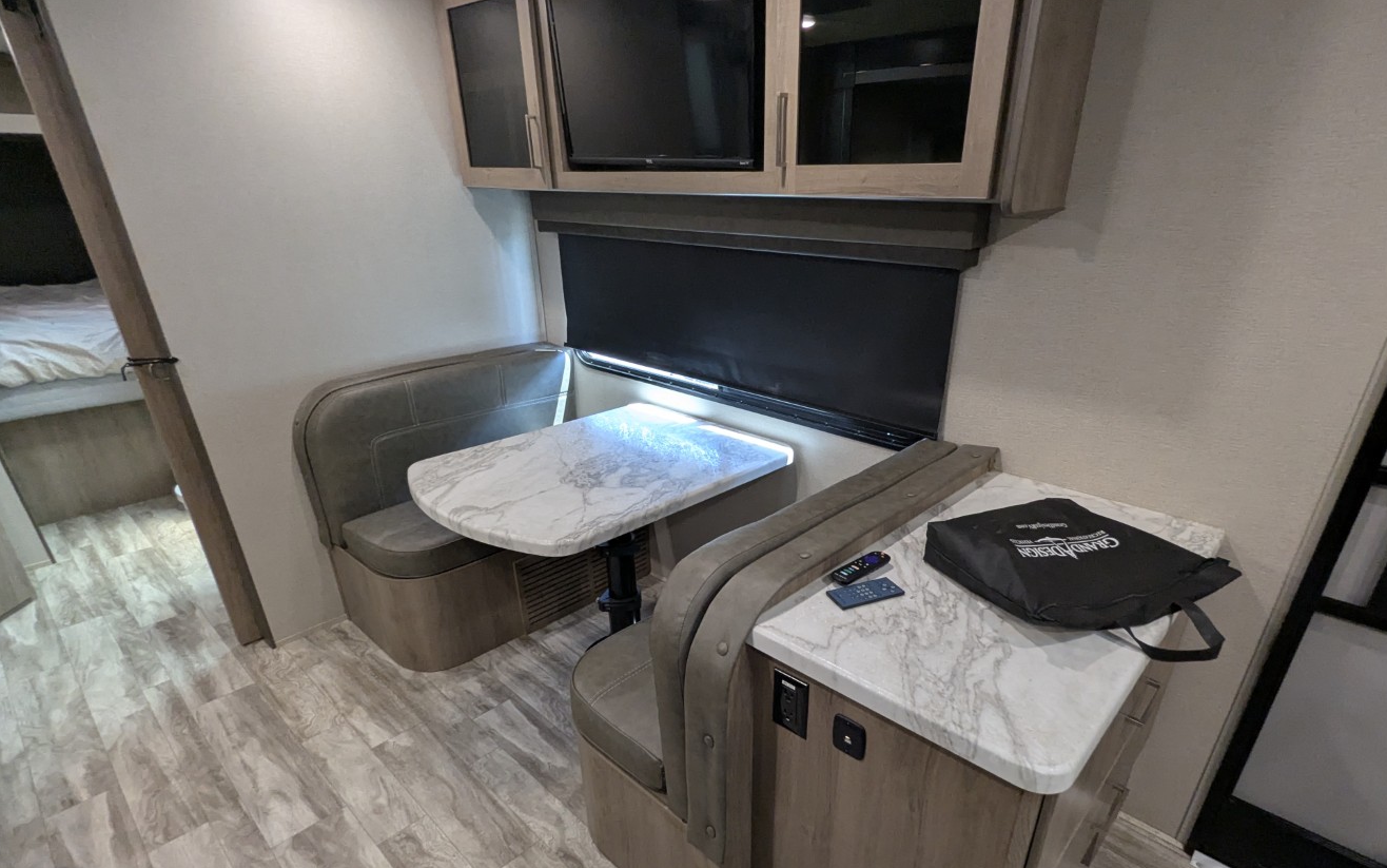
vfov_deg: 64.3
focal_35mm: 18
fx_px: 681
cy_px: 531
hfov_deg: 91.0
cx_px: 734
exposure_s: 1/55.2
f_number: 2.2
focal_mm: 2.35
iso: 262
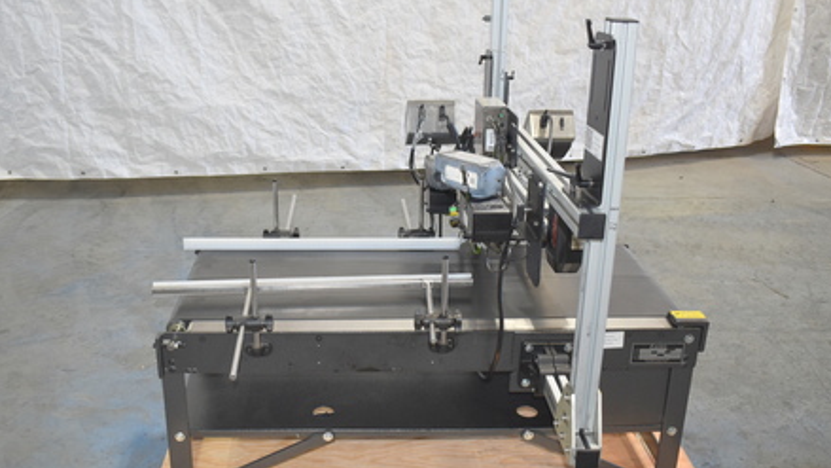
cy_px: 225
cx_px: 375
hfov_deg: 53.2
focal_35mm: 38
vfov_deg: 31.5
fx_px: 828
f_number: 3.8
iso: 800
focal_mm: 21
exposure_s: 1/160
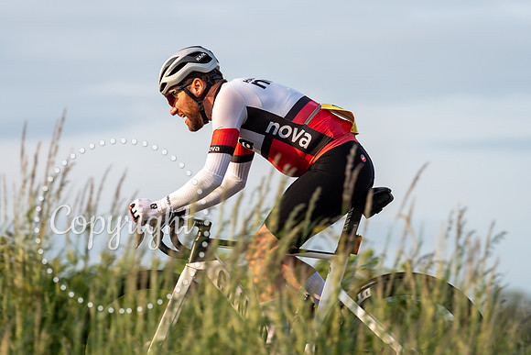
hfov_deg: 10.3
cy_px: 178
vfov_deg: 6.9
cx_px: 266
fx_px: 2951
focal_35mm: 200
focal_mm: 200
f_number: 4
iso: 125
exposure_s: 1/1000
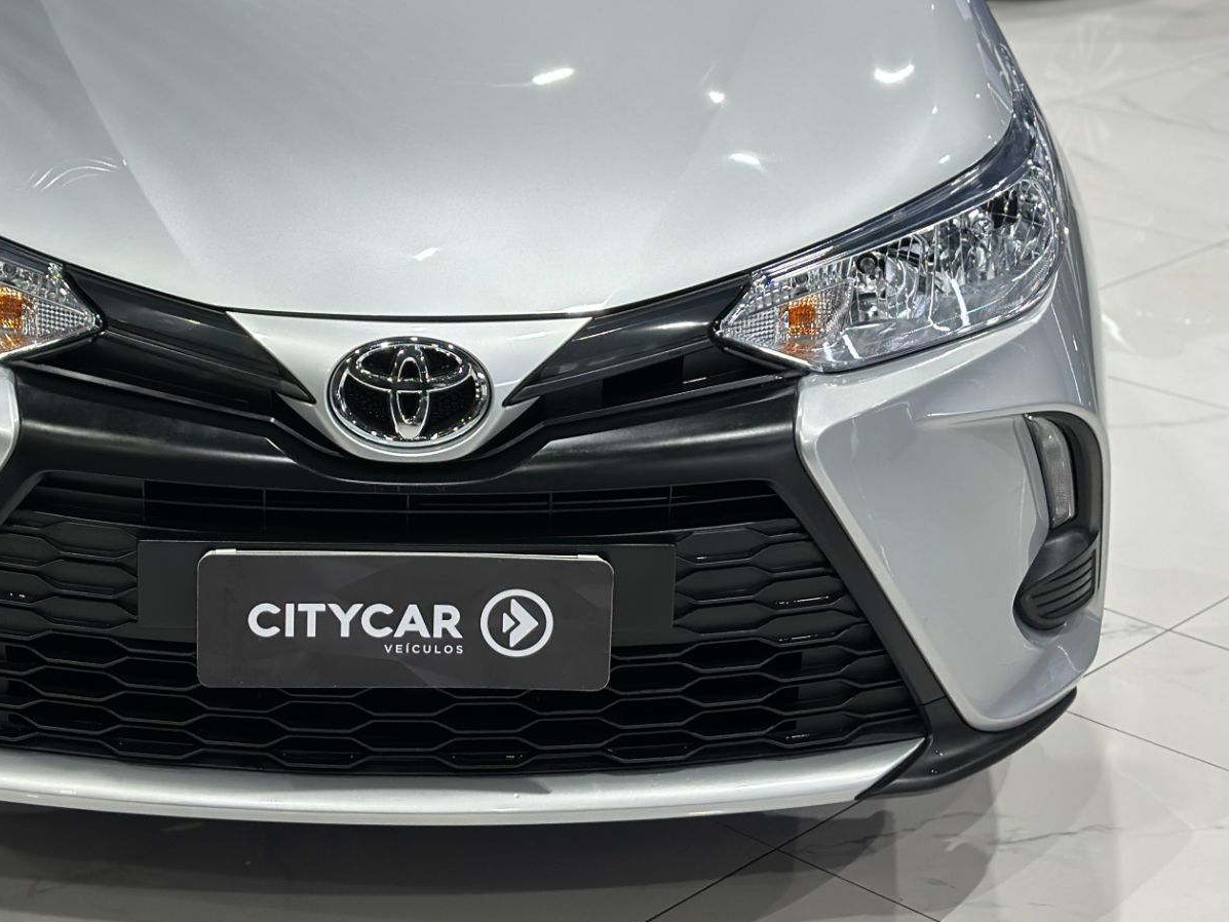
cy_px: 189
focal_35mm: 77
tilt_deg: -15.9
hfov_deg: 25.2
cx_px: 398
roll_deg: -1.0
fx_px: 2734
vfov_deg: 19.0
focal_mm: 6.86
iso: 125
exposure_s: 1/120
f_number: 1.78
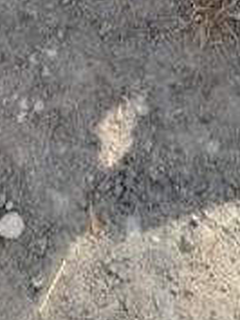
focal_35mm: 188
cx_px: 208
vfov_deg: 7.9
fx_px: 1736
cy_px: -851
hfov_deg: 7.9
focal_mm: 4.6
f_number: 2
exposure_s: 1/122
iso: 20
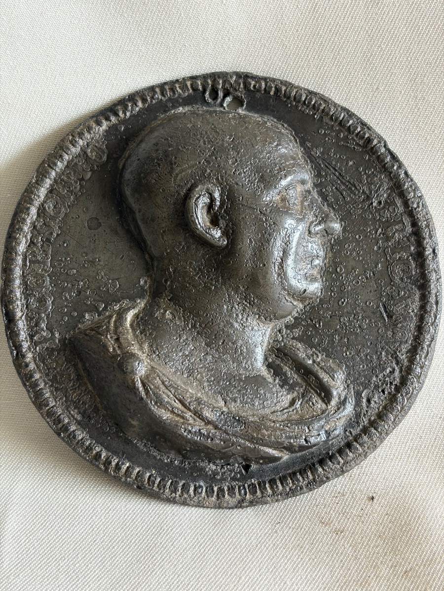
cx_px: 222
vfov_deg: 36.8
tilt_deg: -27.9
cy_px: 296
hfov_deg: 28.0
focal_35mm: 52
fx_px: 889
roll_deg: -0.5
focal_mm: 5.96
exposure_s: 1/43
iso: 160
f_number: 1.6
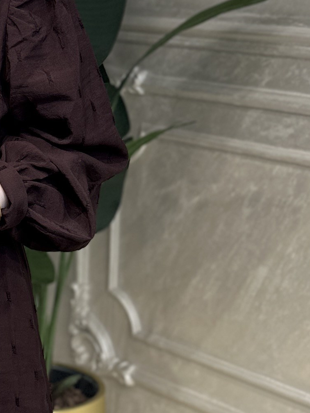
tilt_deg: -12.2
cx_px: -75
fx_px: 1146
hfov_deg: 14.8
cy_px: 181
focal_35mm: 96
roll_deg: -0.6
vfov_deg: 20.4
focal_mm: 6.86
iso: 80
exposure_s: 1/379
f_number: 1.78
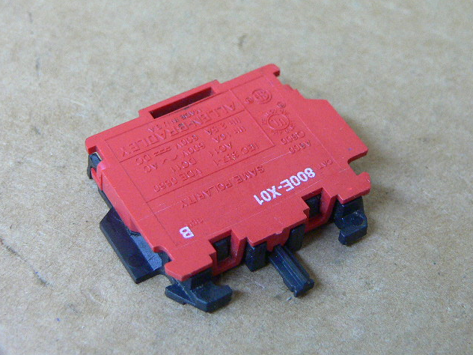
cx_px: 237
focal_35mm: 78
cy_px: 176
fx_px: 1066
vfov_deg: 18.9
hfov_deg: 25.0
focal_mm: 10.1
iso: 200
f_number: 2.8
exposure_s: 1/10
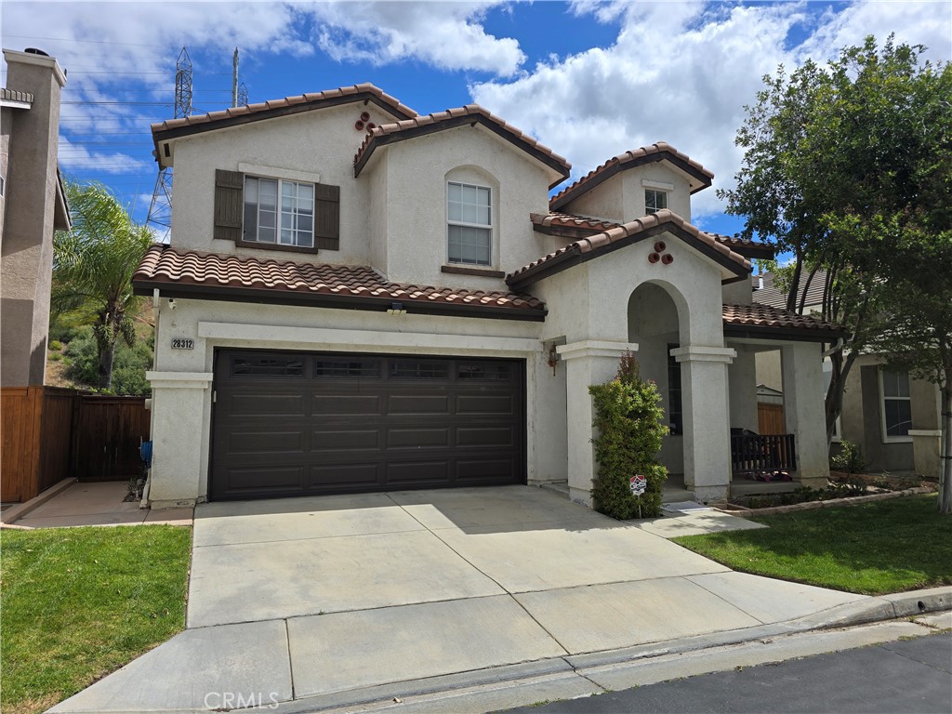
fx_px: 633
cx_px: 476
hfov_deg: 73.9
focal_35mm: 23
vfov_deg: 58.9
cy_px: 357
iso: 12
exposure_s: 1/1293
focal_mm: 6.3
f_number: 1.7
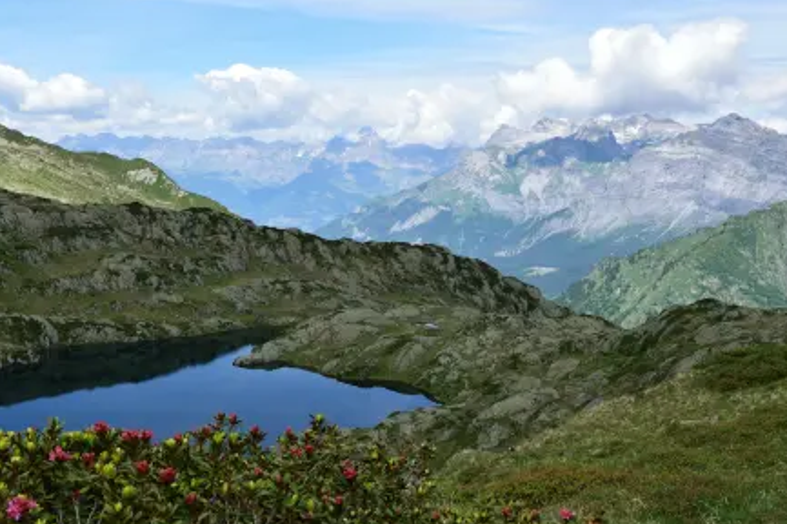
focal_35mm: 44
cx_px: 262
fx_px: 954
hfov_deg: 44.2
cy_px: 315
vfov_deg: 30.6
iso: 400
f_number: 11
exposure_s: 1/500
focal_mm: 21
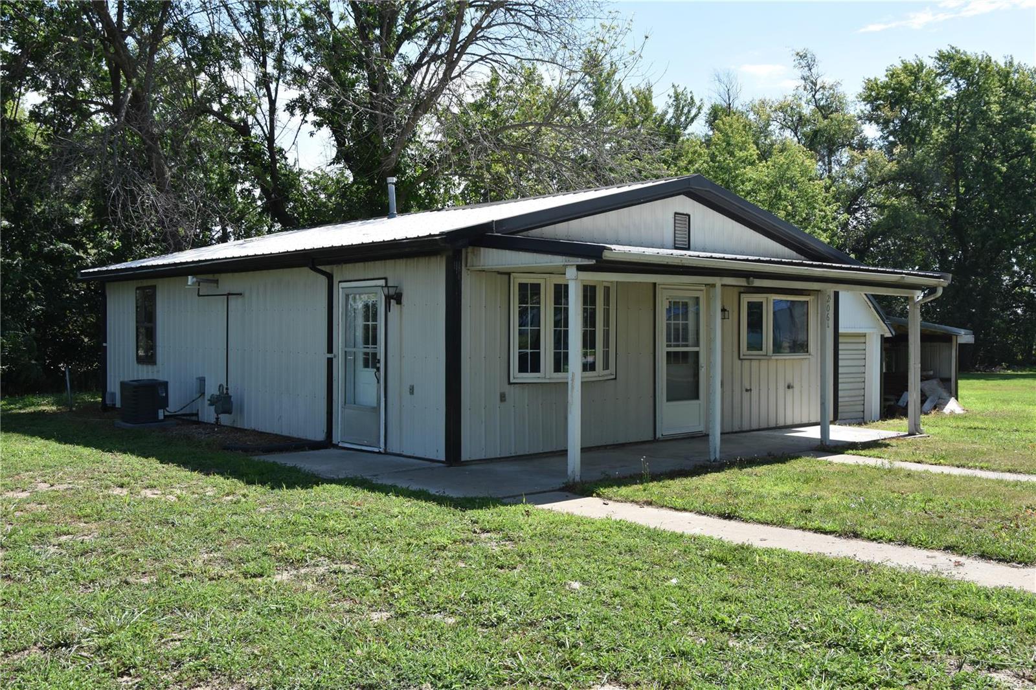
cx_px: 518
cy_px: 345
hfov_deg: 53.1
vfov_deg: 36.9
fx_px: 1036
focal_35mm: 36
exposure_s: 1/500
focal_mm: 24
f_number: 8
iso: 400
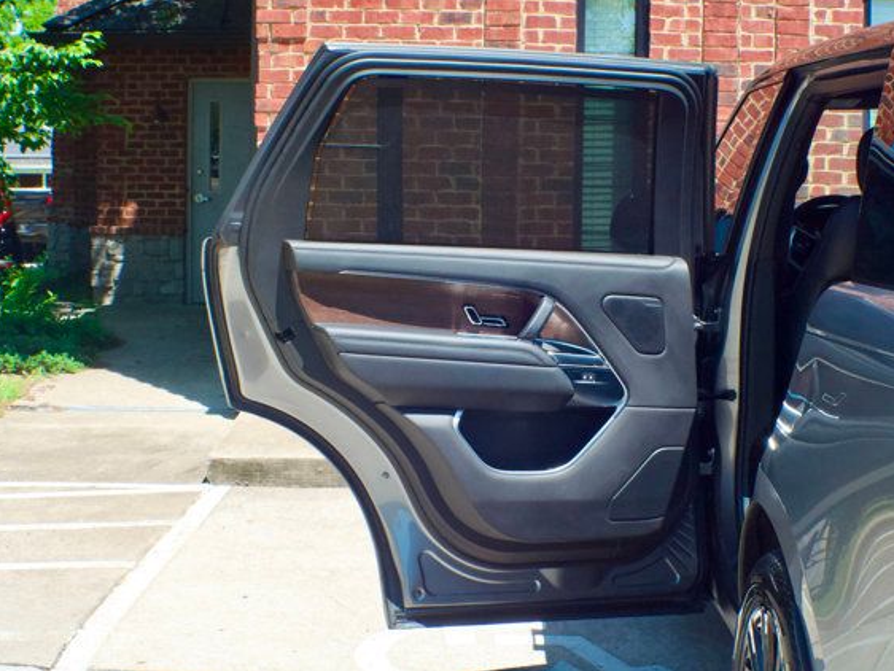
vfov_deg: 18.0
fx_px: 2119
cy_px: 336
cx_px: 477
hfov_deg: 23.8
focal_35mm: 82
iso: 2000
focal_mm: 50
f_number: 14
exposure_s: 1/800
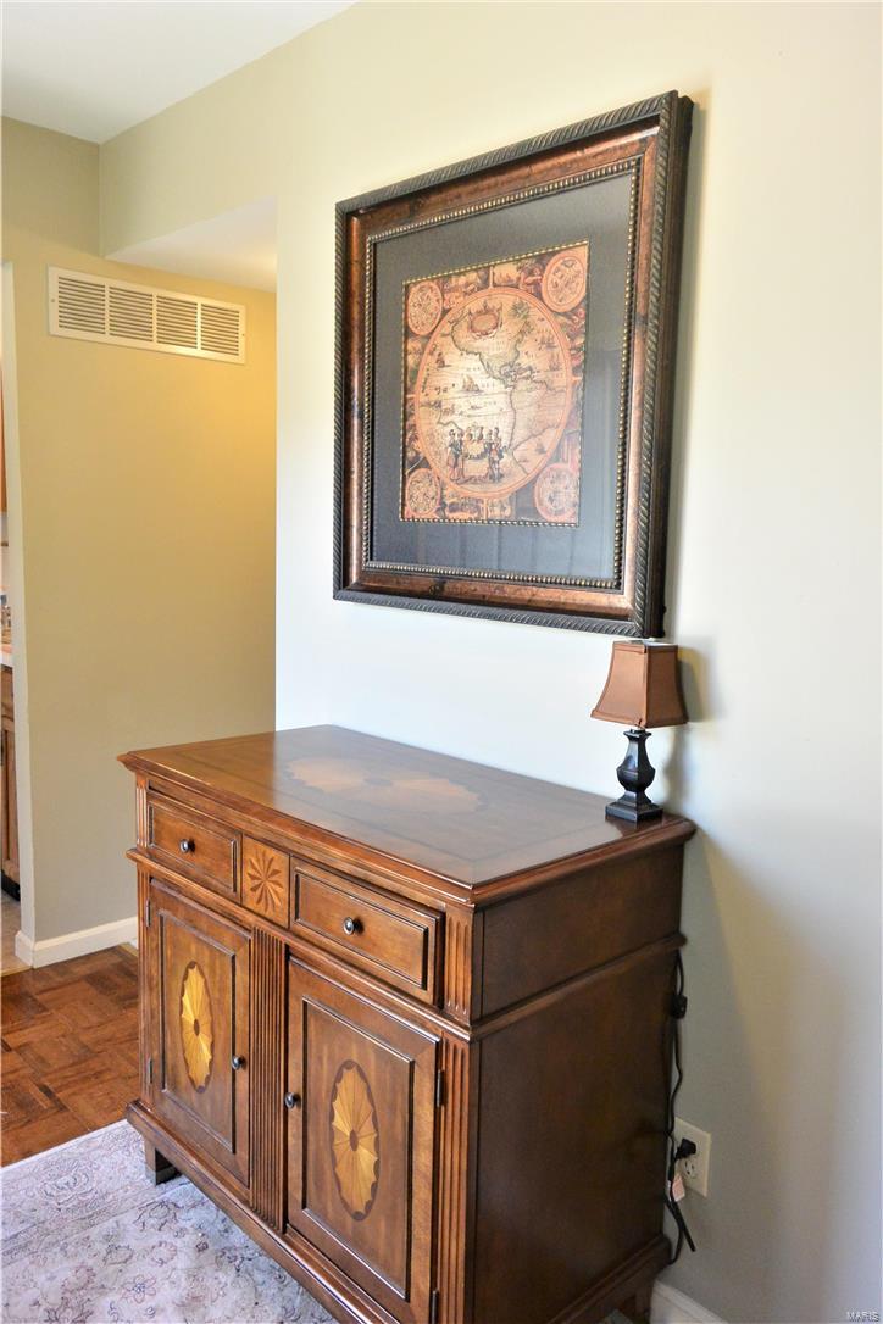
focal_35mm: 27
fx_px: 993
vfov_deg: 67.4
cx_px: 442
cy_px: 662
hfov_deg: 47.9
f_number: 3.5
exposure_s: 1/60
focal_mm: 10
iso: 640
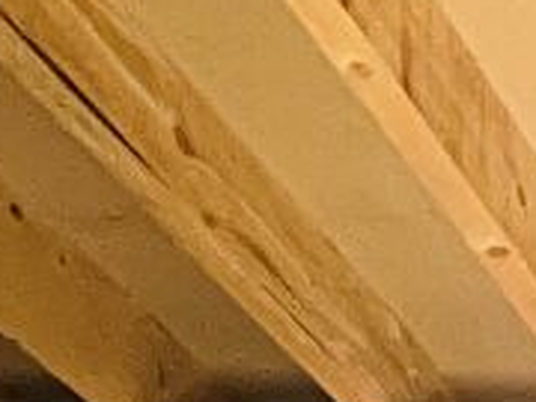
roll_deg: -1.2
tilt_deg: -2.6
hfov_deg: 13.6
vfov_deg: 8.8
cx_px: 1289
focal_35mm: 104
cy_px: 1477
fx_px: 1610
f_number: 1.8
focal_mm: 1.57
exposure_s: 1/50
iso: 400
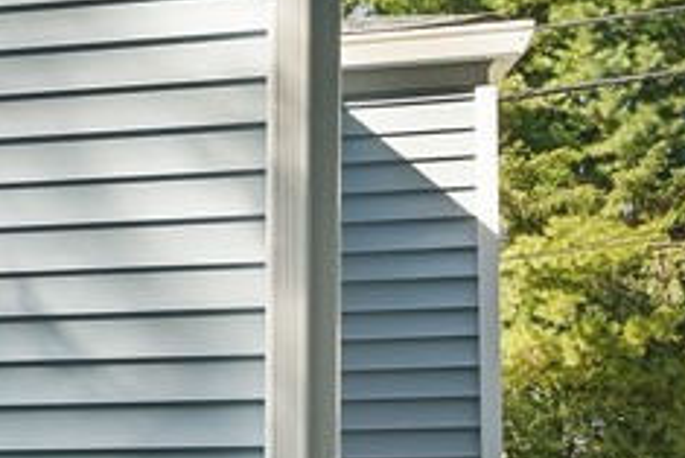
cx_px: -659
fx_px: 2113
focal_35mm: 111
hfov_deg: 15.1
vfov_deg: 12.0
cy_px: 575
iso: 320
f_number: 6.3
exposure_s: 1/40
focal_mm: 24
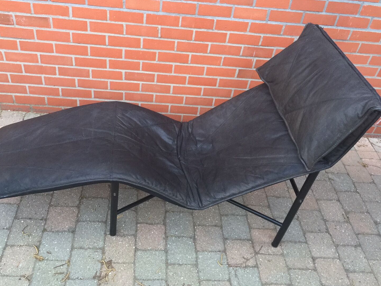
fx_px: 363
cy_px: 129
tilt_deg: -40.9
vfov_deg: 42.9
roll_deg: -7.9
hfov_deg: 55.3
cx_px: 173
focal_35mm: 33
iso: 100
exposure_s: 1/17
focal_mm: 4.15
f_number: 2.2
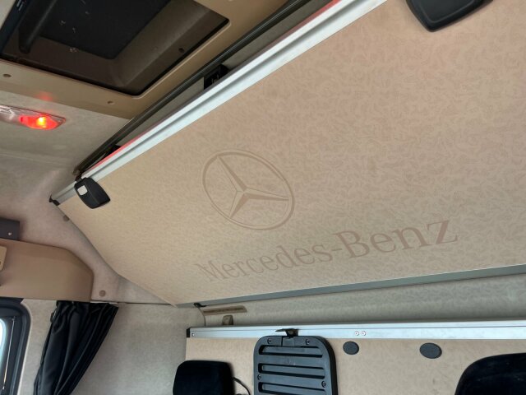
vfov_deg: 53.1
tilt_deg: +27.0
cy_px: 198
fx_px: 395
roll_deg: +2.1
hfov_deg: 67.3
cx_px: 263
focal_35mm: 26
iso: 80
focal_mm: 5.7
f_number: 1.5
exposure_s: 1/100
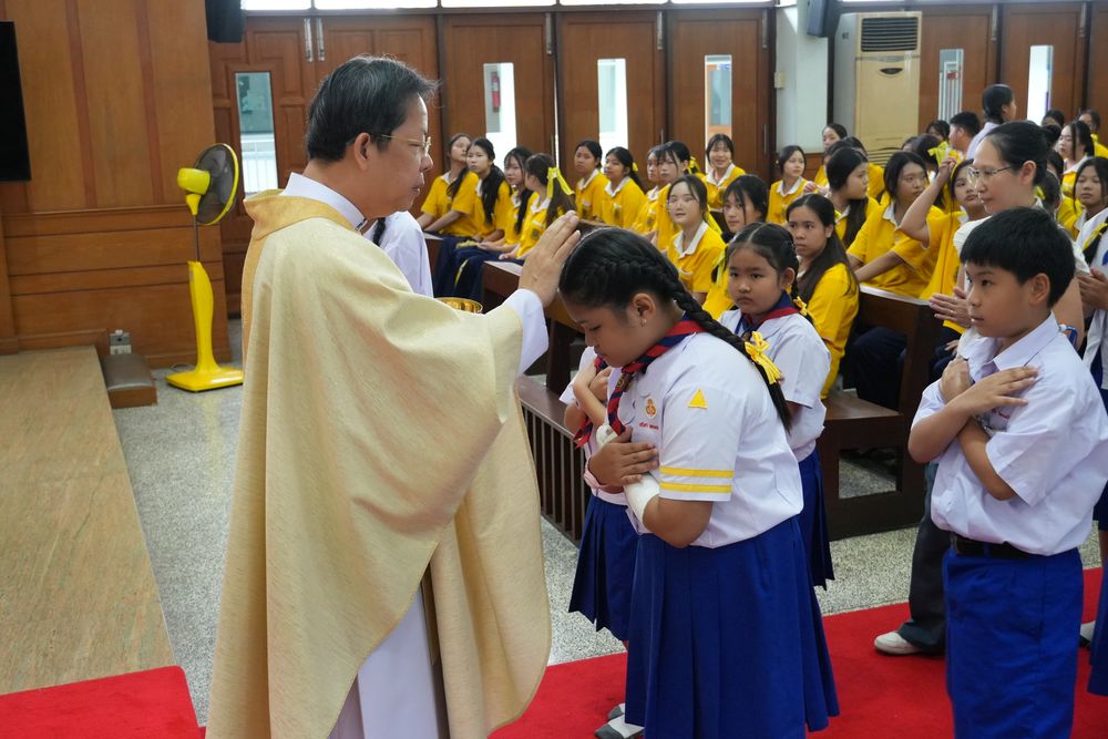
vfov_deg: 29.0
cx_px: 554
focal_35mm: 46
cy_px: 370
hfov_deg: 42.3
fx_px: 1431
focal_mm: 31
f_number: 4.5
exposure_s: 1/125
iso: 2500
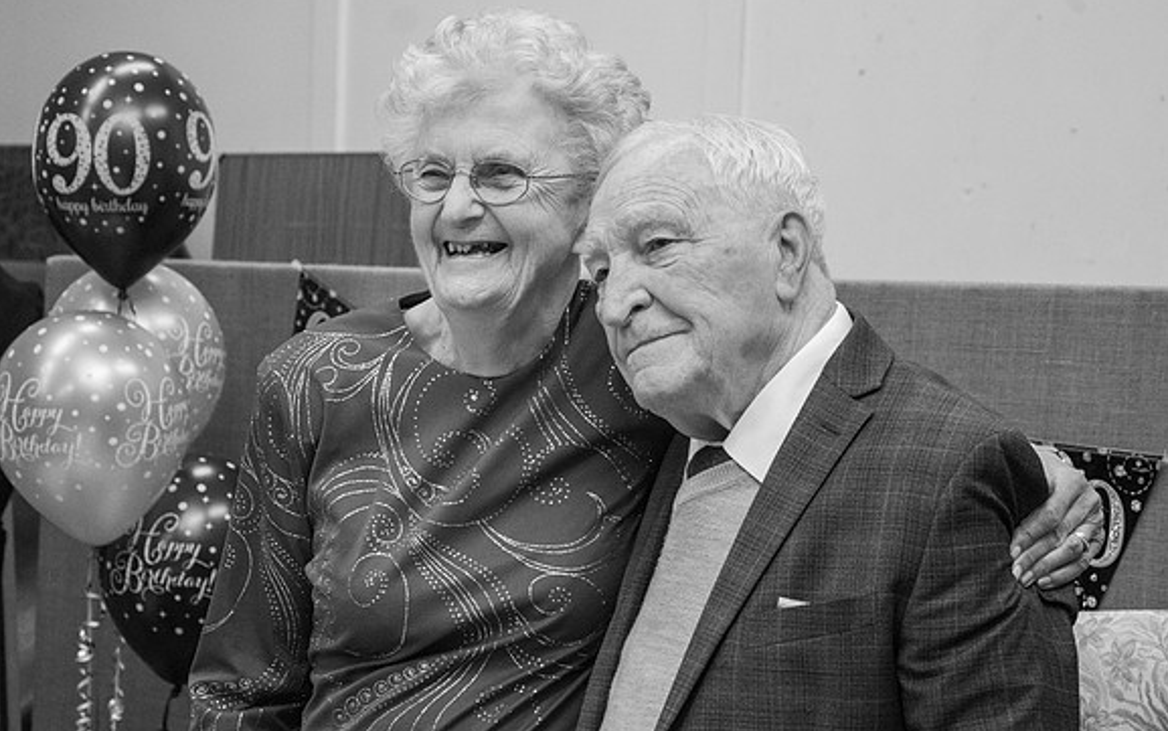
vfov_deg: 14.1
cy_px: 362
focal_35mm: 93
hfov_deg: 22.3
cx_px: 611
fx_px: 2961
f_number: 5
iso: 1250
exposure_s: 1/200
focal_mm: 50
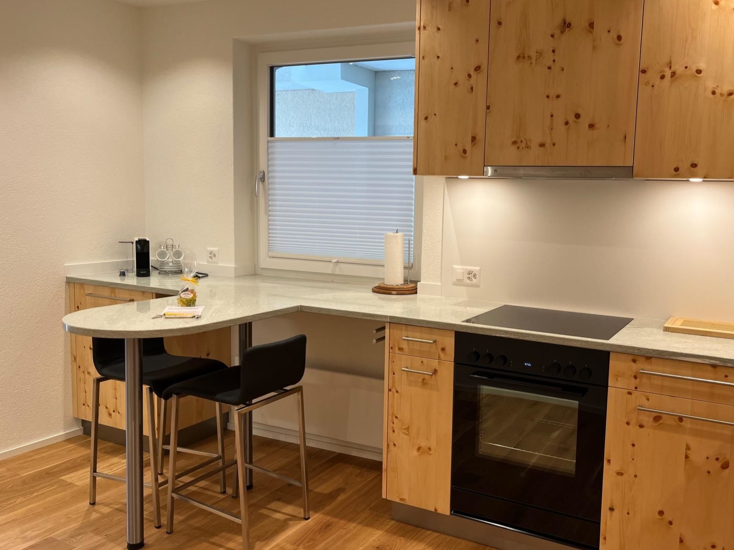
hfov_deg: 58.1
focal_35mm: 31
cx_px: 426
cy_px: 262
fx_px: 657
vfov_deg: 45.4
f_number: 1.6
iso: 64
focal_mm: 5.1
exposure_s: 1/100
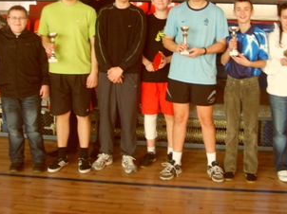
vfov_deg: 27.6
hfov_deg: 36.5
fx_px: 431
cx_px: 189
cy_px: 56
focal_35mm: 52
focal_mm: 5.8
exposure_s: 1/30
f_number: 2.8
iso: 80
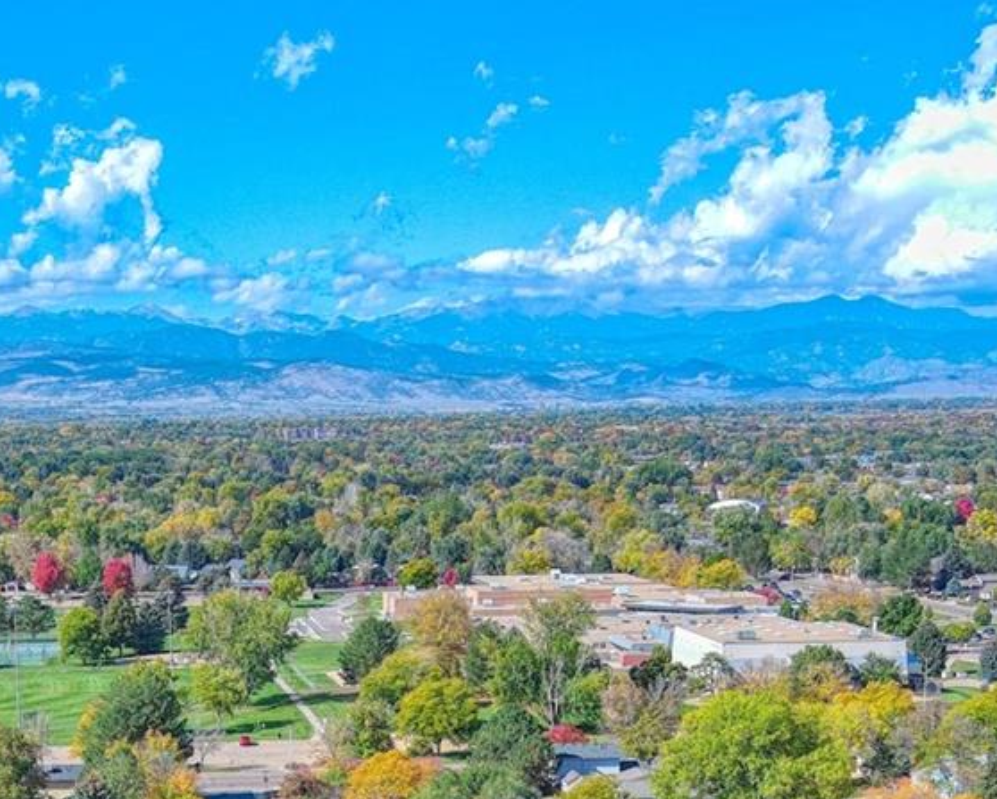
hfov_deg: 24.2
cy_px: 910
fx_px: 2303
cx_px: 268
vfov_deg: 18.8
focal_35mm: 78
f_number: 2.8
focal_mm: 10.6
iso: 100
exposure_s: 1/1248
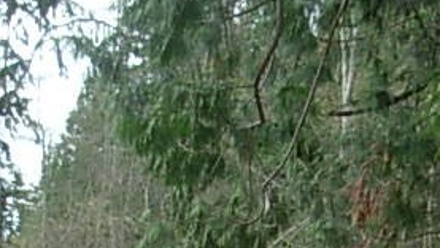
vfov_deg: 7.6
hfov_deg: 14.0
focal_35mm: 153
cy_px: 485
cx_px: 249
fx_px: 1786
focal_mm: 6.3
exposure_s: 1/140
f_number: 2.9
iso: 50
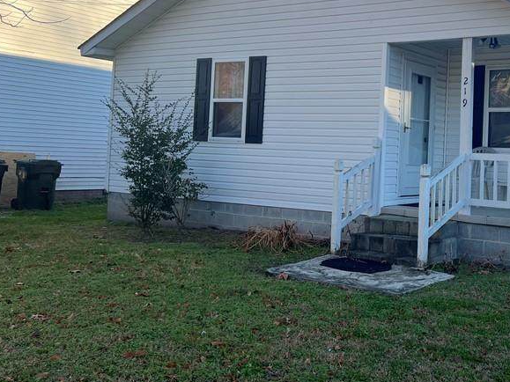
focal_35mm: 46
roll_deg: -3.2
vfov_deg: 31.4
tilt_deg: +0.4
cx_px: 417
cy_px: 141
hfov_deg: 39.4
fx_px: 678
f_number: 1.5
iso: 50
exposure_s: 1/1124
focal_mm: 5.7
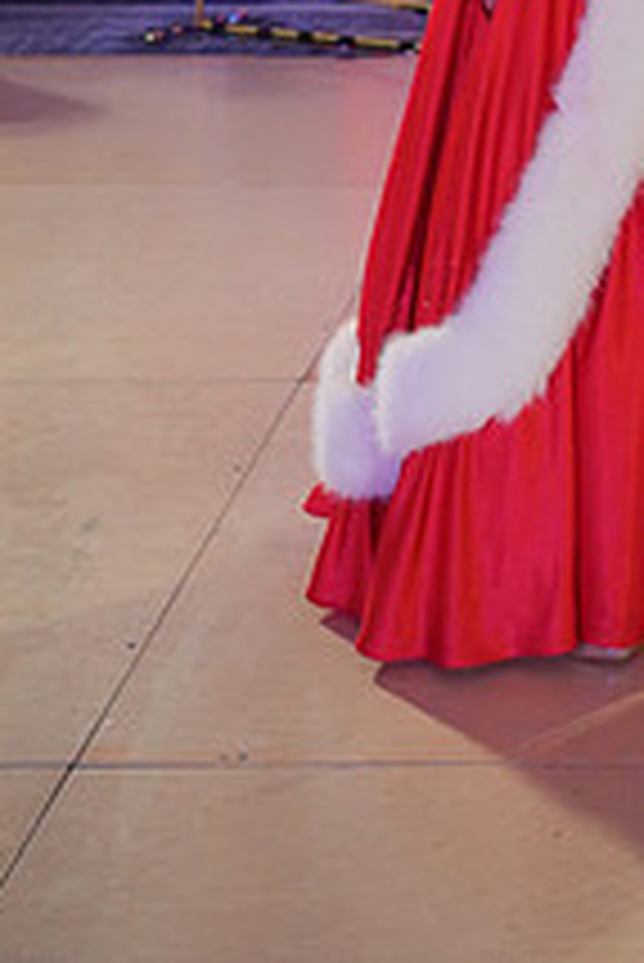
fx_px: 2464
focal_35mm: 92
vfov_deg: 20.0
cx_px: 867
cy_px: -338
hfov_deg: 14.2
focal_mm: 34
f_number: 4
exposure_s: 1/400
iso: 4000
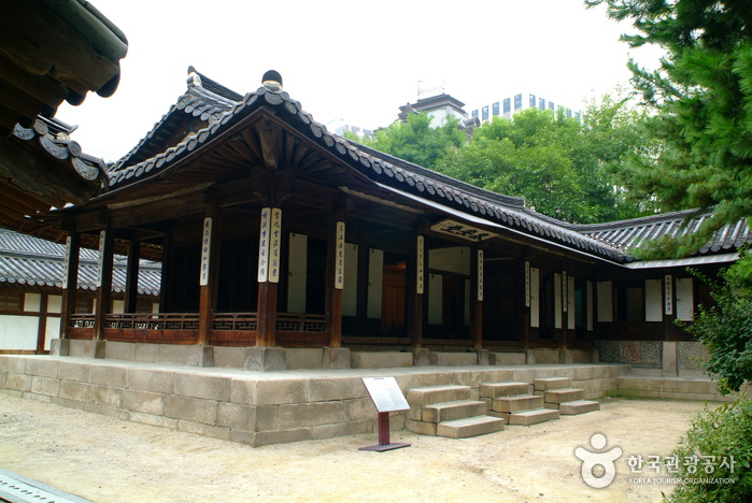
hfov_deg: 61.9
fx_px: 627
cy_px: 252
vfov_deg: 43.7
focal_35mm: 30
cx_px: 376
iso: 400
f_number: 6.7
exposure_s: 1/60
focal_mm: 20
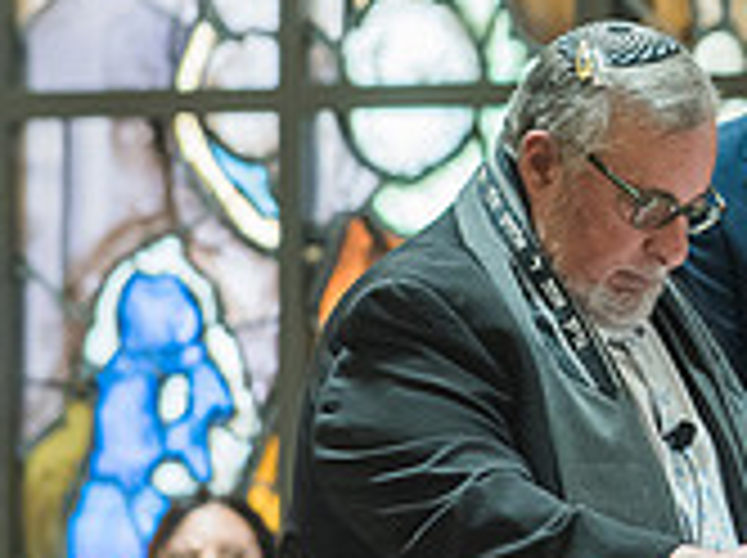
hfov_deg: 2.8
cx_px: 1249
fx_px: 15084
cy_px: 57
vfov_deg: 2.1
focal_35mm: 700
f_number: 3.5
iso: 1600
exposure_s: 1/80
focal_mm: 200
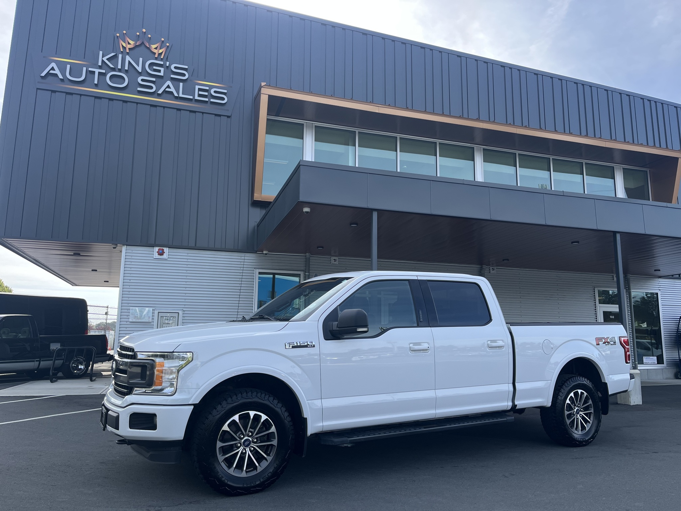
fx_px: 511
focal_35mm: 26
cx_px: 340
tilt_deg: +9.8
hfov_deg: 67.3
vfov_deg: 53.1
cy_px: 256
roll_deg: -0.7
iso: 50
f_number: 1.6
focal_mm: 5.1
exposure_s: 1/1238
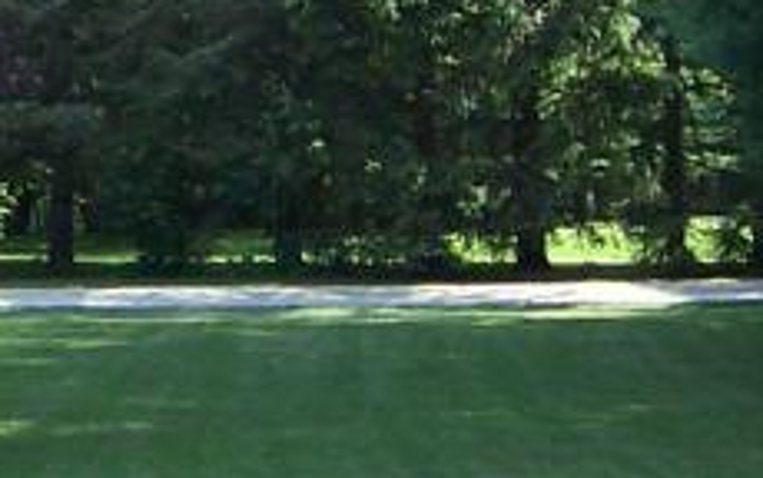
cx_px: -431
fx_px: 3537
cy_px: -226
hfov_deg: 11.7
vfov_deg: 7.6
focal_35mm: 170
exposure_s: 1/250
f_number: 3
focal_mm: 6
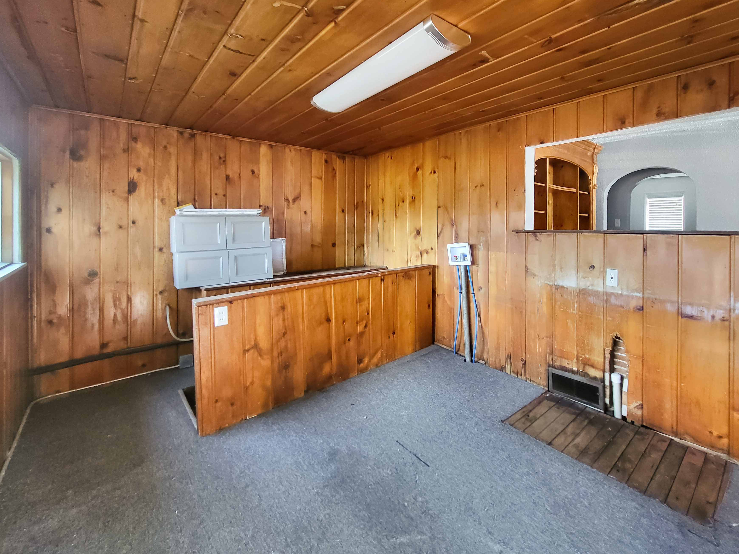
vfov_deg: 81.2
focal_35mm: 15
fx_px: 320
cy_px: 236
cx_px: 415
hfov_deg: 97.7
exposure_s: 1/40
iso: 320
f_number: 2.2
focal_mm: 1.74
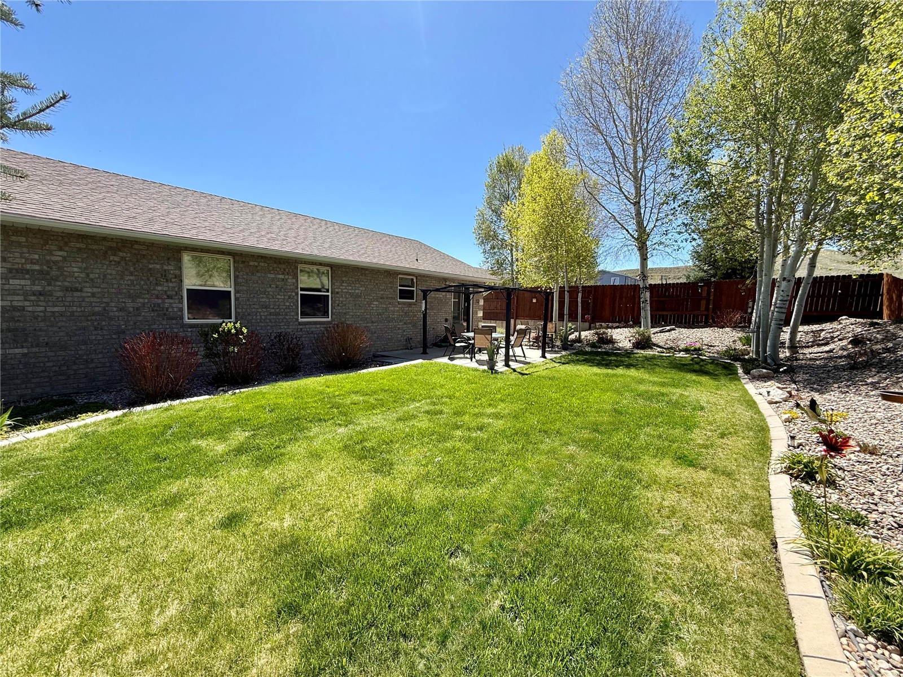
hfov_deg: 102.1
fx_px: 365
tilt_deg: -5.5
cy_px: 338
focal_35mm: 14
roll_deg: -2.1
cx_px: 452
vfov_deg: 85.7
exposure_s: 1/1087
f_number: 2.2
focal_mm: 2.22
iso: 50
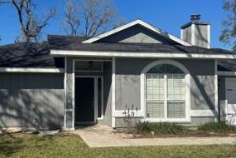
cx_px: 89
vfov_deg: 31.9
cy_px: 83
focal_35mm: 42
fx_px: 275
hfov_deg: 46.0
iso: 80
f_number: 1.78
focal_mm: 6.76
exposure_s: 1/6410
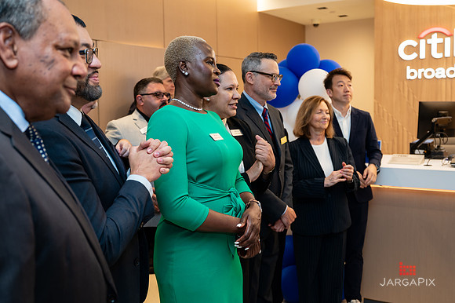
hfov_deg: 48.7
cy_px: 152
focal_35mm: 40
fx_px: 503
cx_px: 228
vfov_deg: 33.5
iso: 400
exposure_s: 1/160
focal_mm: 39
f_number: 4
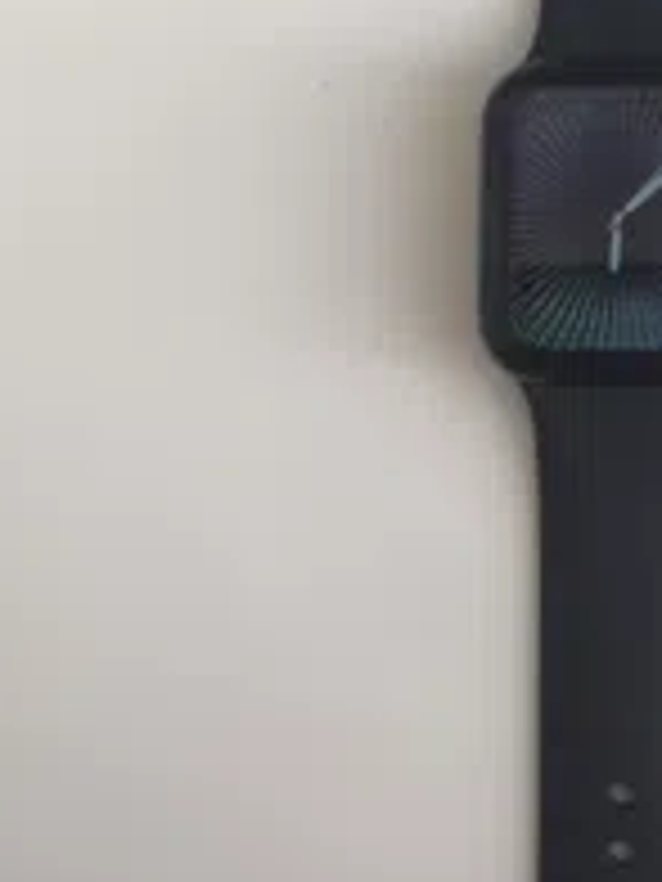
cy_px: 171
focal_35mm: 57
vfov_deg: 32.8
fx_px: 1453
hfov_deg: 24.7
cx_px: 626
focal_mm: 3.99
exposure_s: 1/50
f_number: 1.8
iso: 25
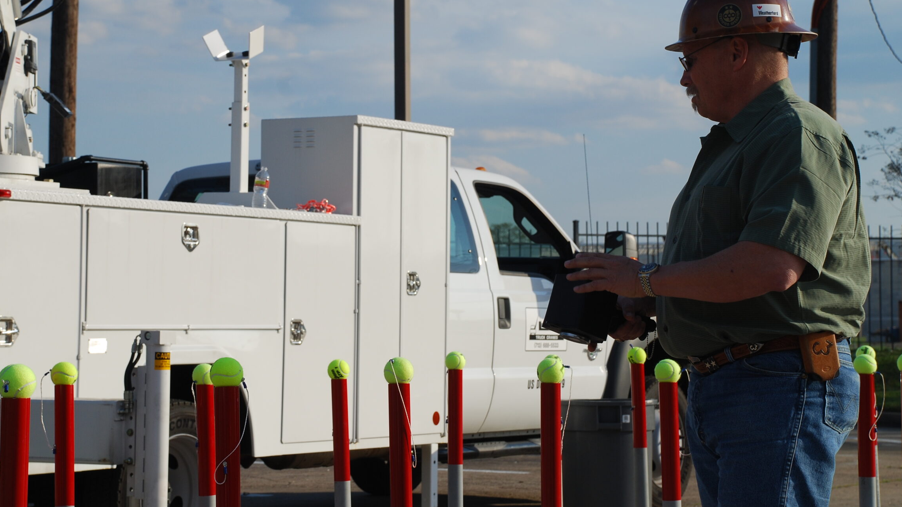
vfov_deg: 11.9
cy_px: 255
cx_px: 427
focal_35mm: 102
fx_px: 2440
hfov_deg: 20.9
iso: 110
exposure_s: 1/250
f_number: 10
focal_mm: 58
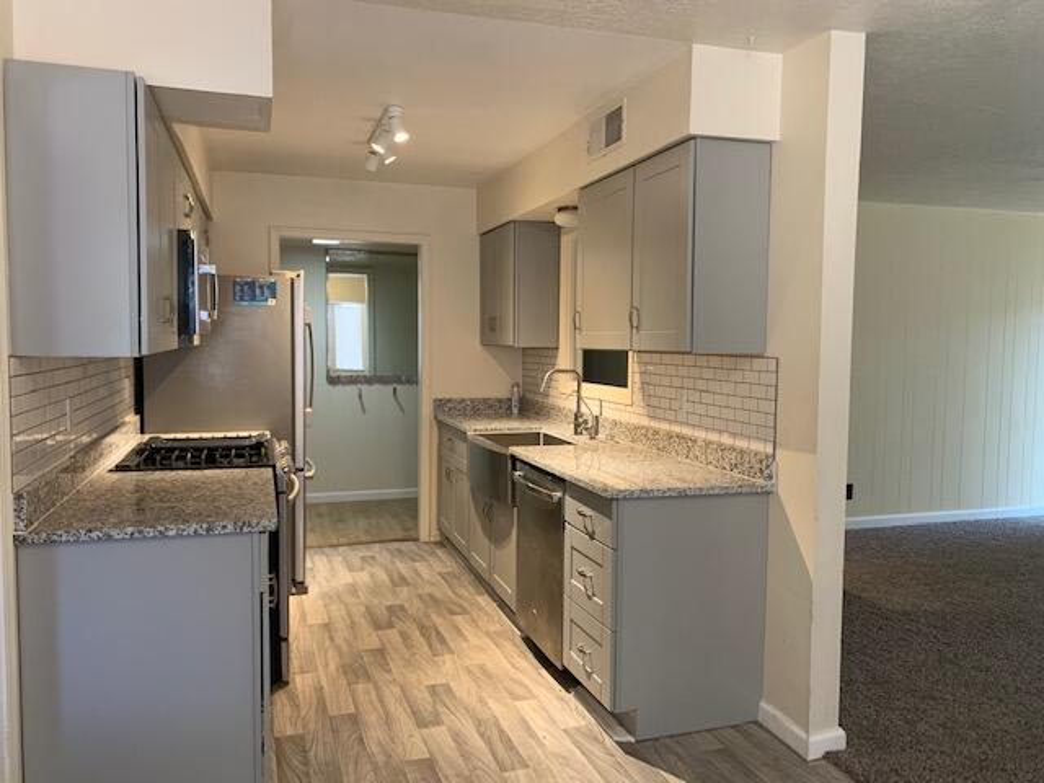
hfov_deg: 67.3
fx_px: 784
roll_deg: -0.8
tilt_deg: -4.3
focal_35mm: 26
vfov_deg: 53.1
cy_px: 392
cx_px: 522
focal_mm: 4.25
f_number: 1.8
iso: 250
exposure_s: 1/60
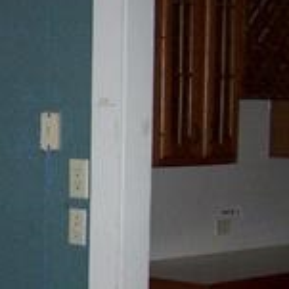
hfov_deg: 11.8
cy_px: 220
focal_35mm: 142
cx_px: -124
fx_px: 1341
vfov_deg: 12.3
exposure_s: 1/60
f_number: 2.8
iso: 140
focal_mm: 6.3
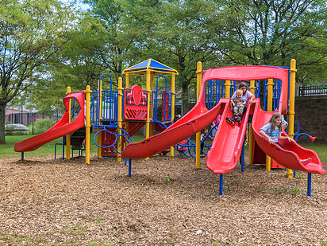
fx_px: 397
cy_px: 141
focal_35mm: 42
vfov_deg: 34.3
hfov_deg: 44.7
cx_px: 182
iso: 200
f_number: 4
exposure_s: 1/200
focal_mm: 31
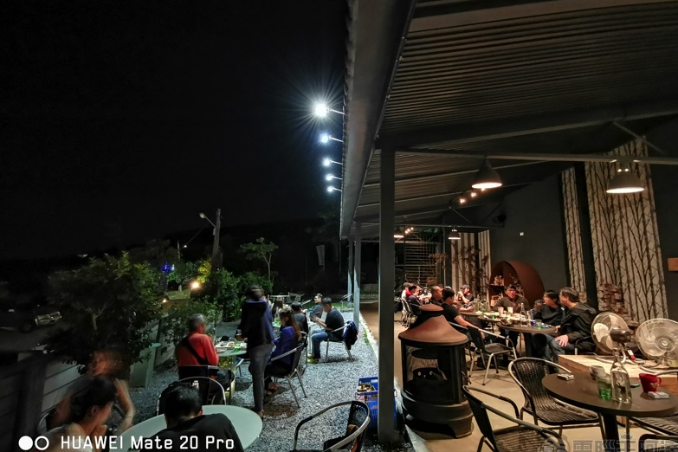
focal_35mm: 17
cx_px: 342
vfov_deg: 70.4
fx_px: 320
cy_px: 219
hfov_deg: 93.3
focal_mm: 3.95
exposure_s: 5
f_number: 2.2
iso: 1600
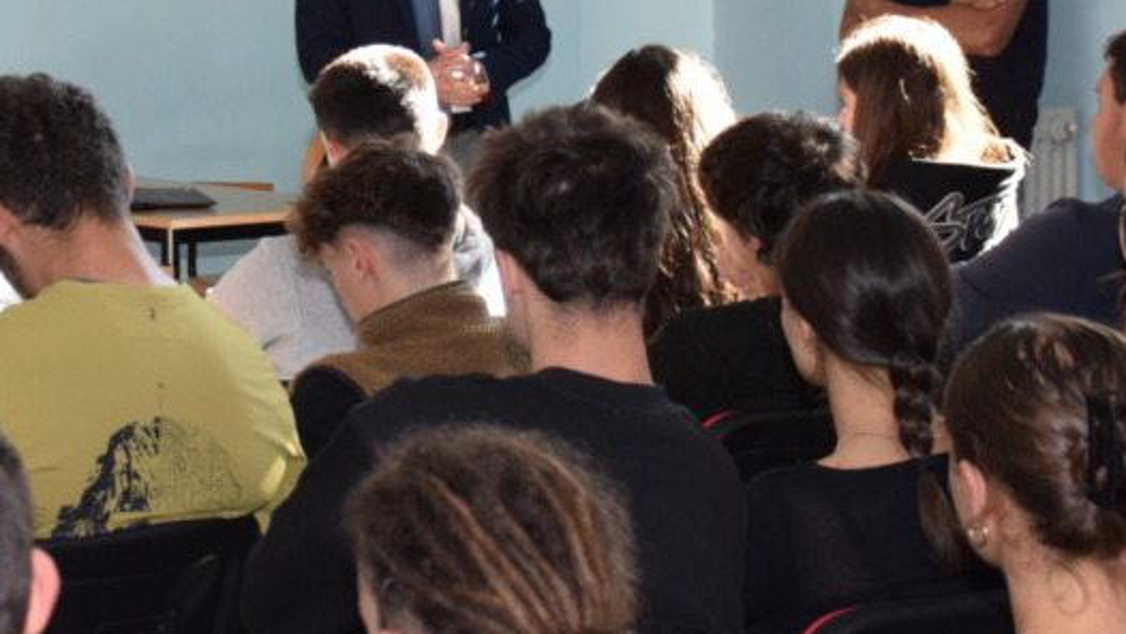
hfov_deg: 16.2
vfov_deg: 9.2
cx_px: 0
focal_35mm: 130
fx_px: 3882
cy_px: -121
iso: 800
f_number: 5.6
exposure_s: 1/125
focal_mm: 34
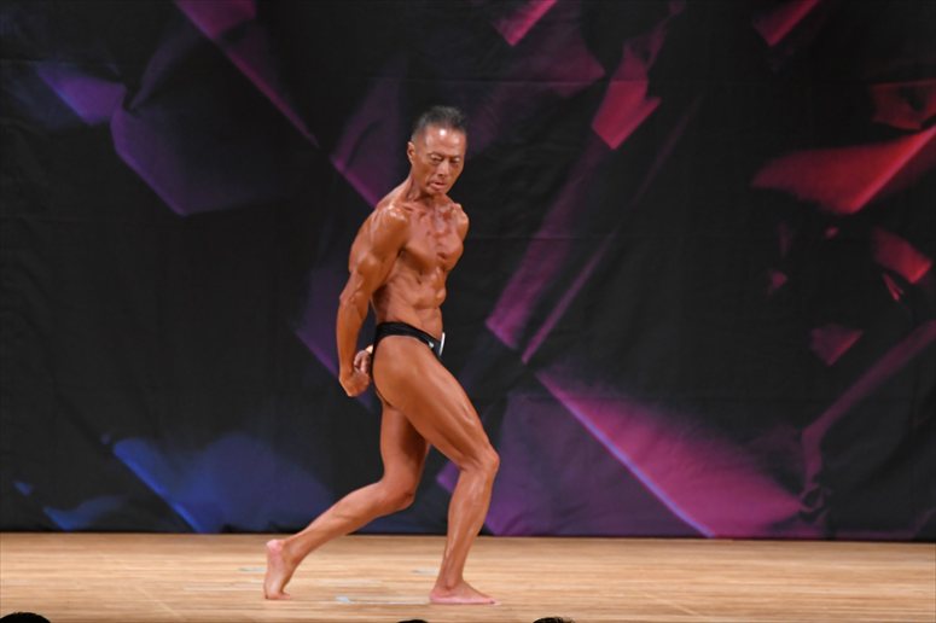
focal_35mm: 270
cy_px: 312
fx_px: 7017
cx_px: 468
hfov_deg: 7.6
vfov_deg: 5.1
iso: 3200
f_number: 5.6
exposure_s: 1/400
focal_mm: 180
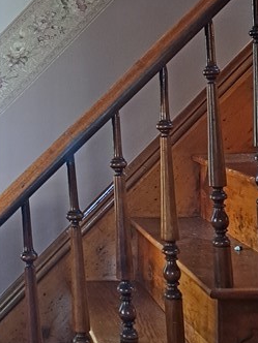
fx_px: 735
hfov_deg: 19.3
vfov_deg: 26.0
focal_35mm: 74
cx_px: -9
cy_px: 90
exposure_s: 1/24
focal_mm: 5.23
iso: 400
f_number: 1.8
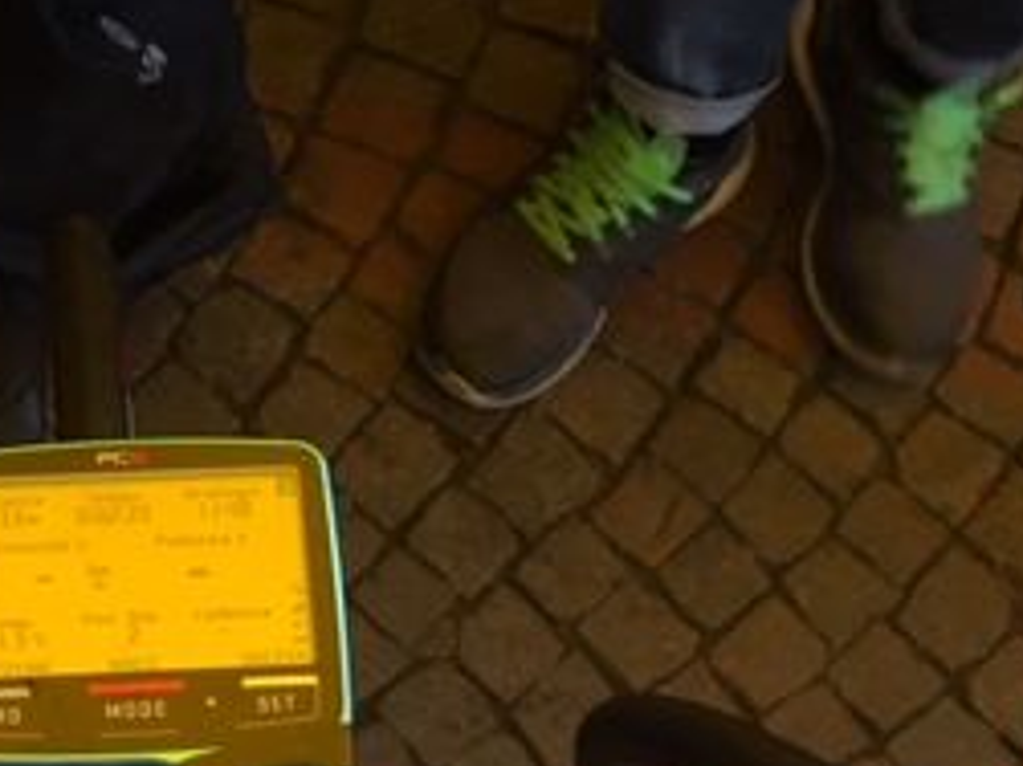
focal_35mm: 74
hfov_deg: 25.6
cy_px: 827
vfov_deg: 19.1
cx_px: 134
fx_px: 2186
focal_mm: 4.15
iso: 50
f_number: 2.2
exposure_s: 1/33
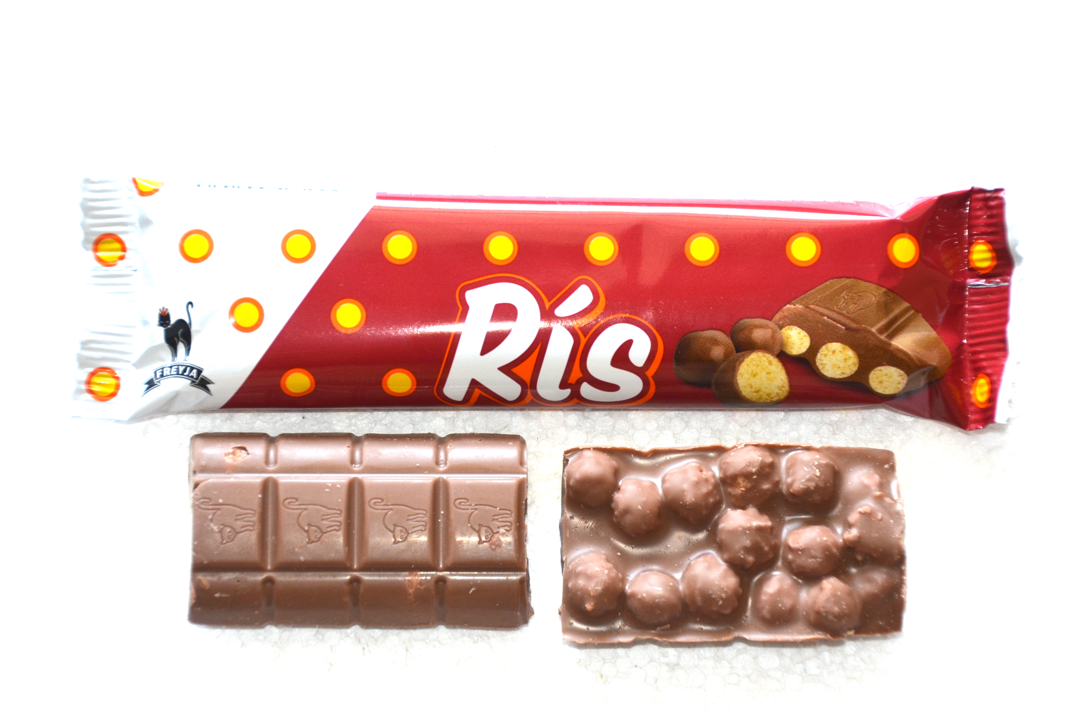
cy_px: 361
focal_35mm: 128
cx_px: 546
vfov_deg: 10.7
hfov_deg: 16.1
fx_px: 3856
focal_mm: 85
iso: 500
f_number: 5.6
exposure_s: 1/60
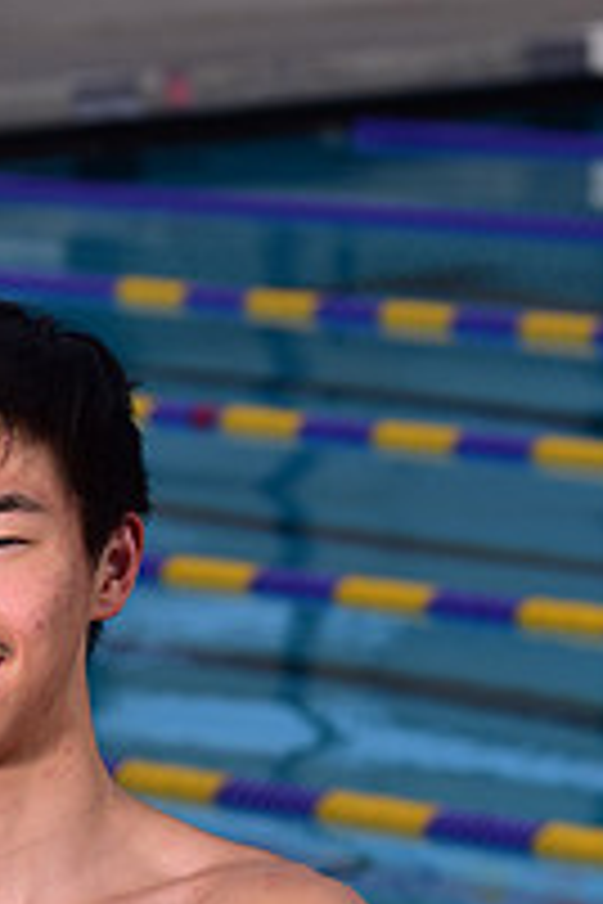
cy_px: 1039
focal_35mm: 375
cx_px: 97
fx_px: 9421
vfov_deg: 5.5
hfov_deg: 3.7
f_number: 8
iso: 80
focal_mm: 130
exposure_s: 1/250
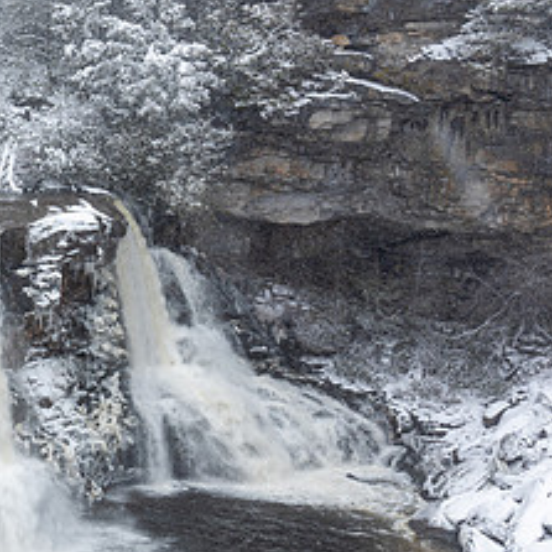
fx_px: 1515
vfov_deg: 20.6
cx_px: -161
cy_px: 269
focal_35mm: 84
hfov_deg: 19.1
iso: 64
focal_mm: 38
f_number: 13
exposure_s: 1/40
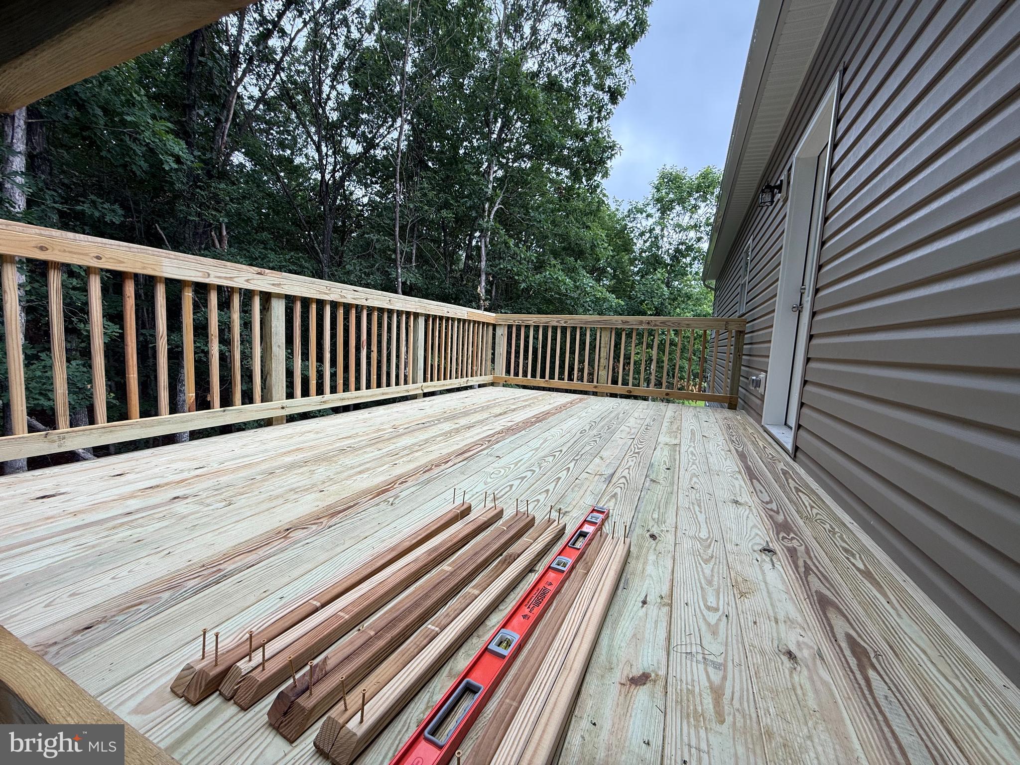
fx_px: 413
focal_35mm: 14
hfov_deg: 102.1
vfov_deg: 85.7
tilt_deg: -6.4
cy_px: 382
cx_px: 510
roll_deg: -2.1
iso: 50
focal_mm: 2.22
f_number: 2.2
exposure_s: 1/190
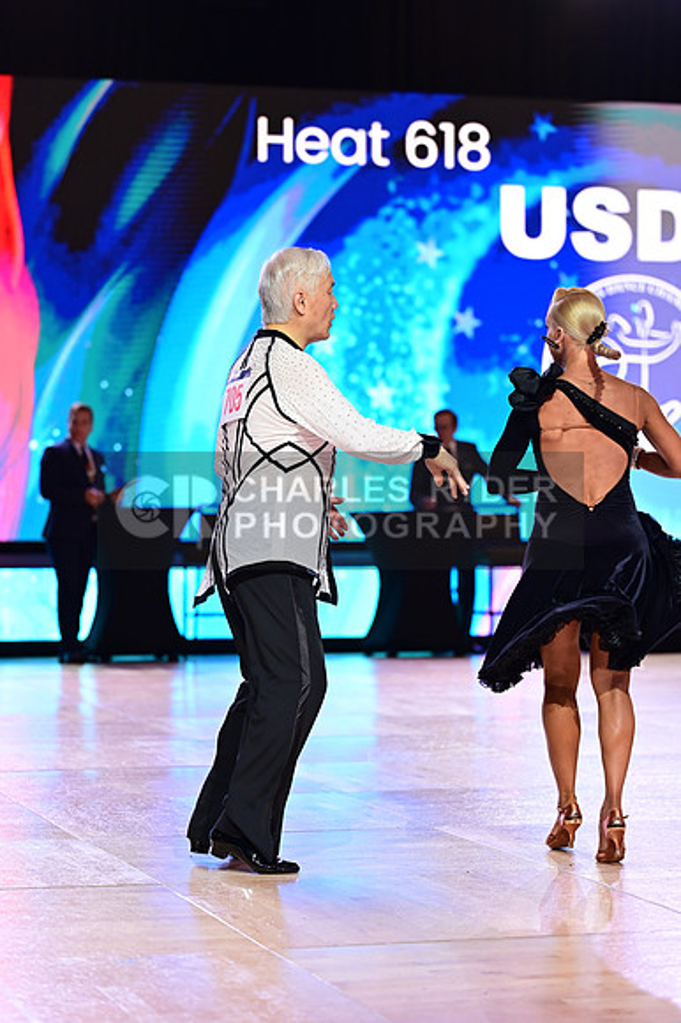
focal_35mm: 99
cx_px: 340
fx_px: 2812
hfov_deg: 13.8
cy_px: 512
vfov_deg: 20.6
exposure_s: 1/500
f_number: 2.8
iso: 1600
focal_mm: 99
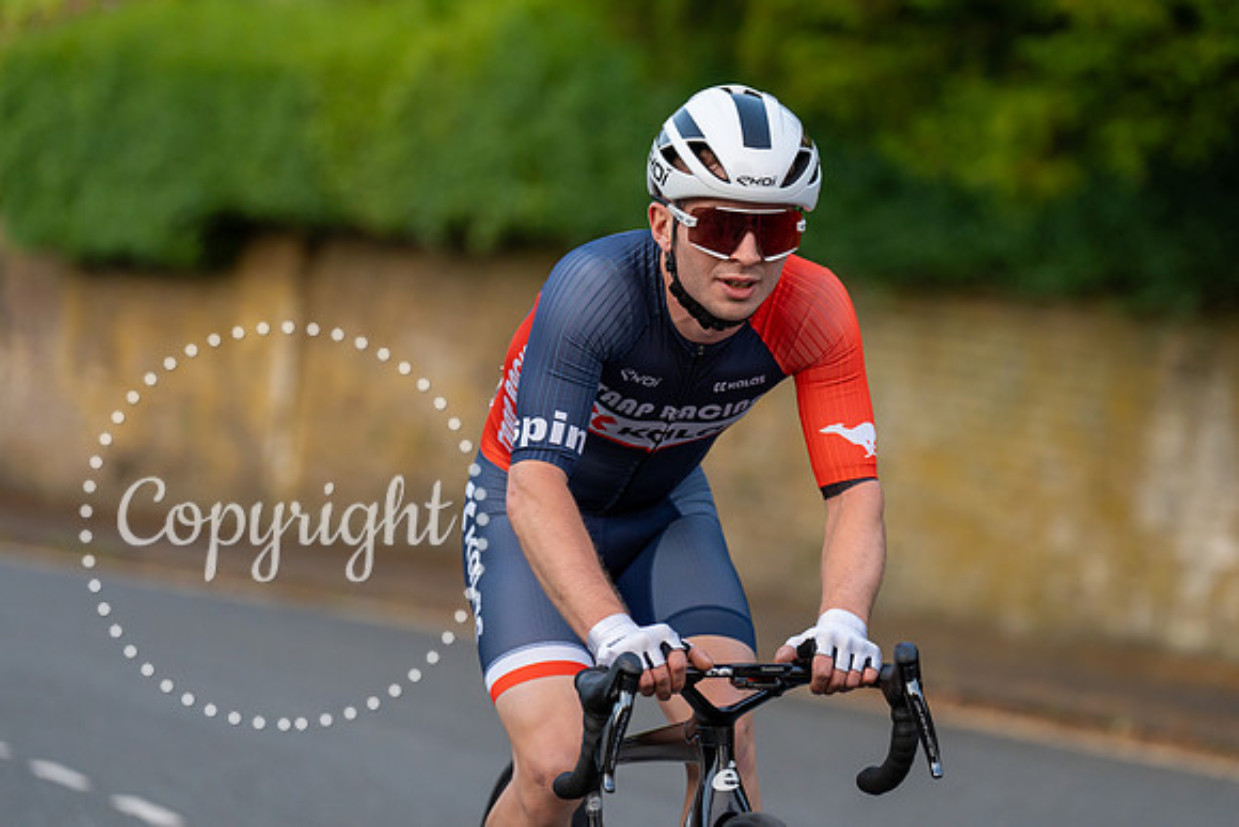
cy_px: 363
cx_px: 695
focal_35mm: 151
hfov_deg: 13.5
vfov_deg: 9.1
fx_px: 5215
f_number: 2.8
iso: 1250
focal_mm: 135
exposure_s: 1/1000
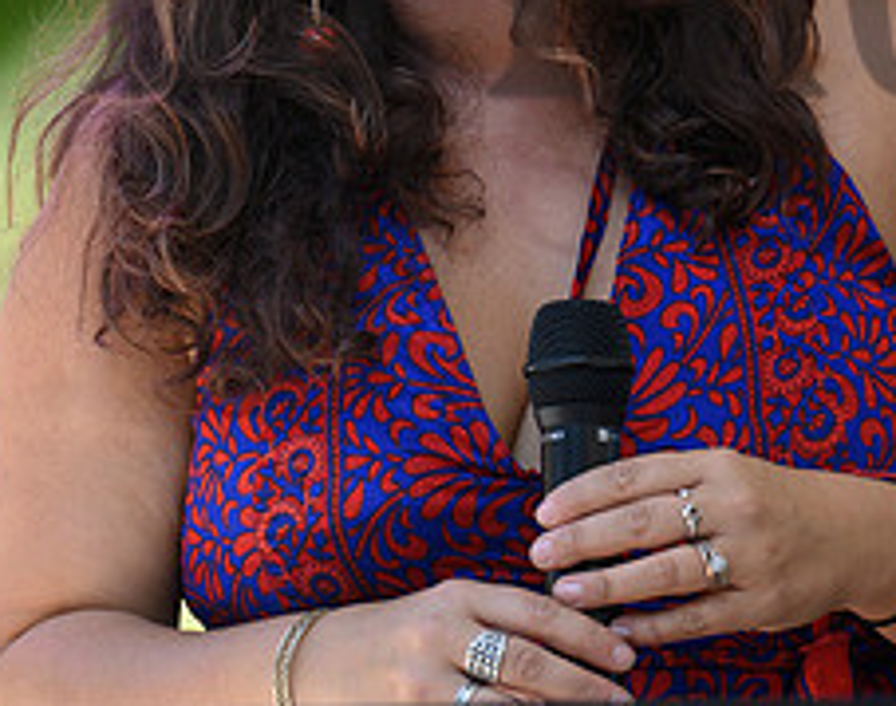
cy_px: -106
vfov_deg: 2.7
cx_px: 143
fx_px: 14820
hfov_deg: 3.5
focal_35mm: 562
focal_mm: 200
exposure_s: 1/800
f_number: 2.8
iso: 320
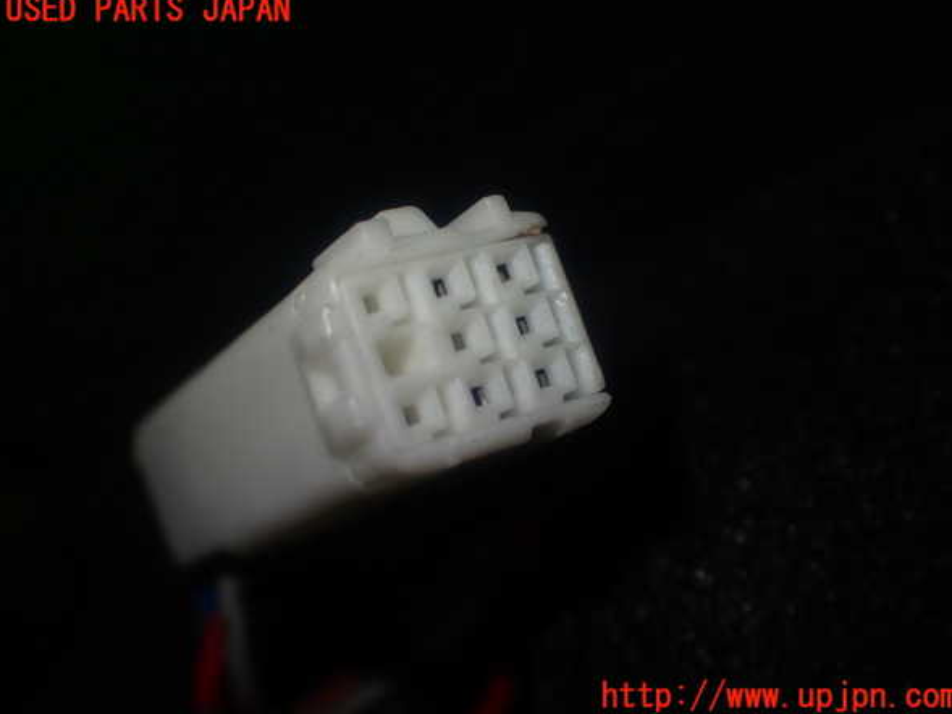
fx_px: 1513
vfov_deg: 26.6
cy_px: 354
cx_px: 482
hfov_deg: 34.9
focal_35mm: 55
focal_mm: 9.65
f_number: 3.3
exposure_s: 1/100
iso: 100
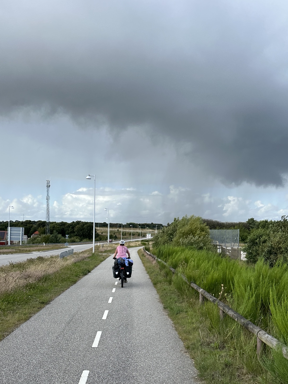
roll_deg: -0.6
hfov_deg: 42.8
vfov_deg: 54.8
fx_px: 366
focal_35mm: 33
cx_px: 165
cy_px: 236
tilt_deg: +0.0
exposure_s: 1/1639
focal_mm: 6.86
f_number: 1.78
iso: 80
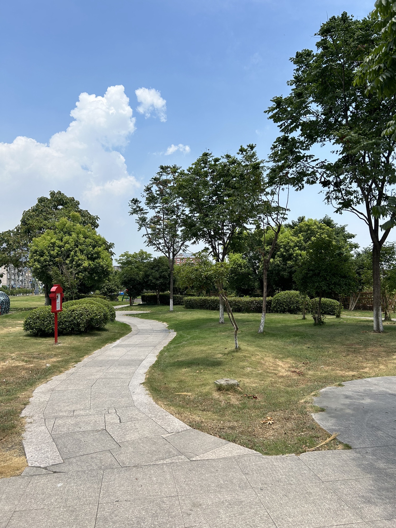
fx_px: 397
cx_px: 198
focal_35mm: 26
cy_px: 264
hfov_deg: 53.1
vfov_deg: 67.3
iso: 50
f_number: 1.5
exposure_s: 1/3968
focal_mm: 5.7
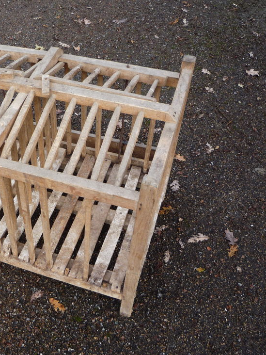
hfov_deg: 33.8
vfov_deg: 45.8
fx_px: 420
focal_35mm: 41
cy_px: 178
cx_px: 43
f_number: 4
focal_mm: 5.2
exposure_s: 1/100
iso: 100
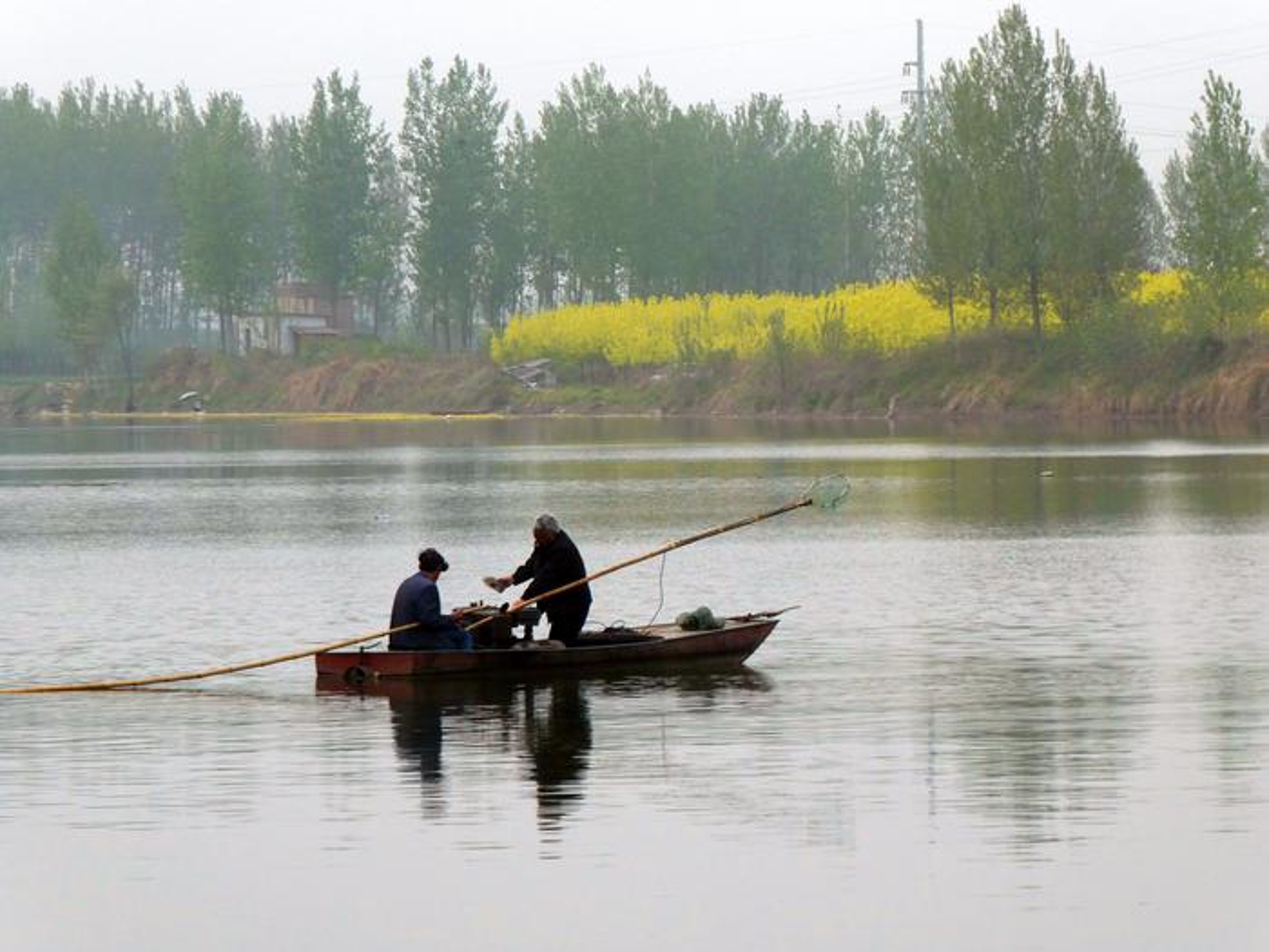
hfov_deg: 8.6
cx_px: 634
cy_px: 476
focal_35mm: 231
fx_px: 8468
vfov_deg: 6.4
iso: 80
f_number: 5.6
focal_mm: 41.4
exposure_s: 1/250
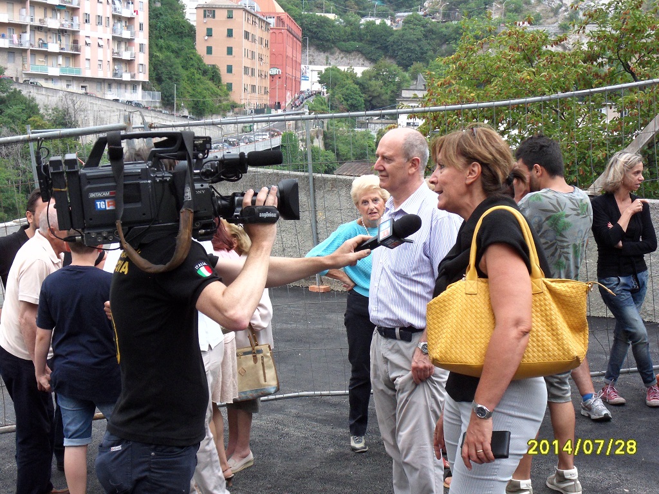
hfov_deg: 32.2
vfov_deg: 24.4
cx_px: 330
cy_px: 247
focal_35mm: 60
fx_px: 1142
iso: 200
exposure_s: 1/60
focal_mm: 10.5
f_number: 4.8
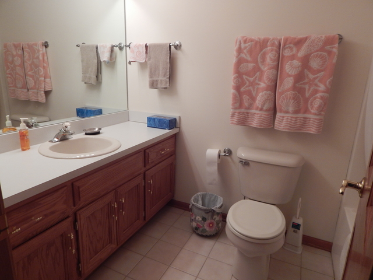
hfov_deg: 76.4
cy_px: 140
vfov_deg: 61.1
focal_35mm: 22
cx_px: 186
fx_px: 237
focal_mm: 4
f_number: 3
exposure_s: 1/30
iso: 200
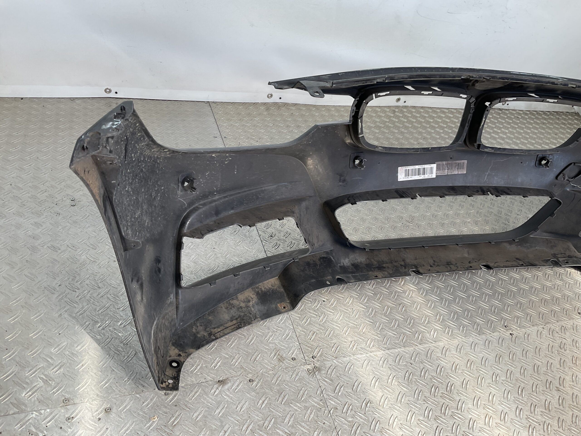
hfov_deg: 61.7
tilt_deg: -37.6
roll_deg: -16.4
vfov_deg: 48.2
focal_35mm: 29
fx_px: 487
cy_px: 218
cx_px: 290
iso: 16
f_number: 1.8
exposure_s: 1/156
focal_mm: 3
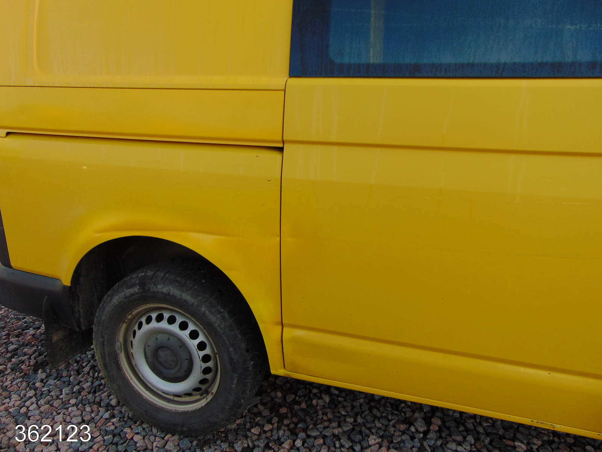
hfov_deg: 69.4
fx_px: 435
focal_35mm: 25
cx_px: 301
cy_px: 226
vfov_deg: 54.9
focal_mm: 4.5
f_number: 3
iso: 80
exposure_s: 1/160
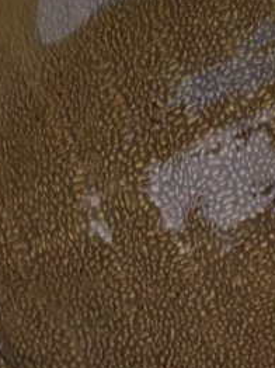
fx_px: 1167
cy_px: 148
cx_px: 293
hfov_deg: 13.2
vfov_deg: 17.9
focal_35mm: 110
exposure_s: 1/33.2
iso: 400
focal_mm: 5.52
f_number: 1.9
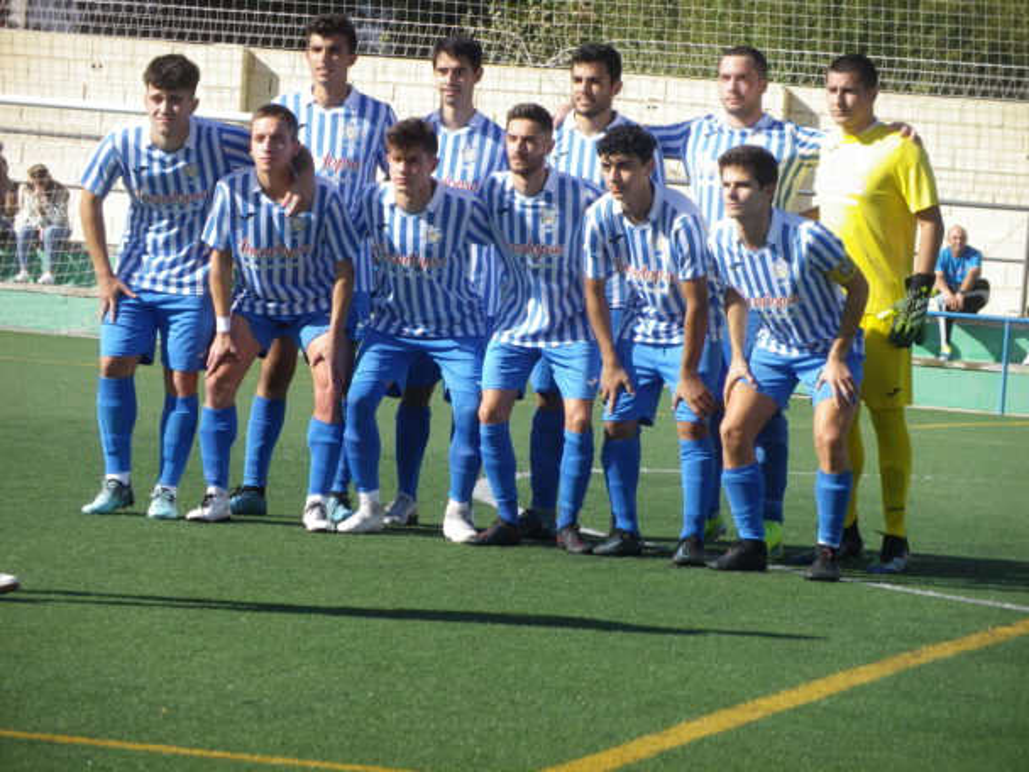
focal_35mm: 217
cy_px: 386
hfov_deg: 9.1
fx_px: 6451
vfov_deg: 6.8
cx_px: 514
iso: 80
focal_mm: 38.9
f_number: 5.3
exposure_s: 1/320
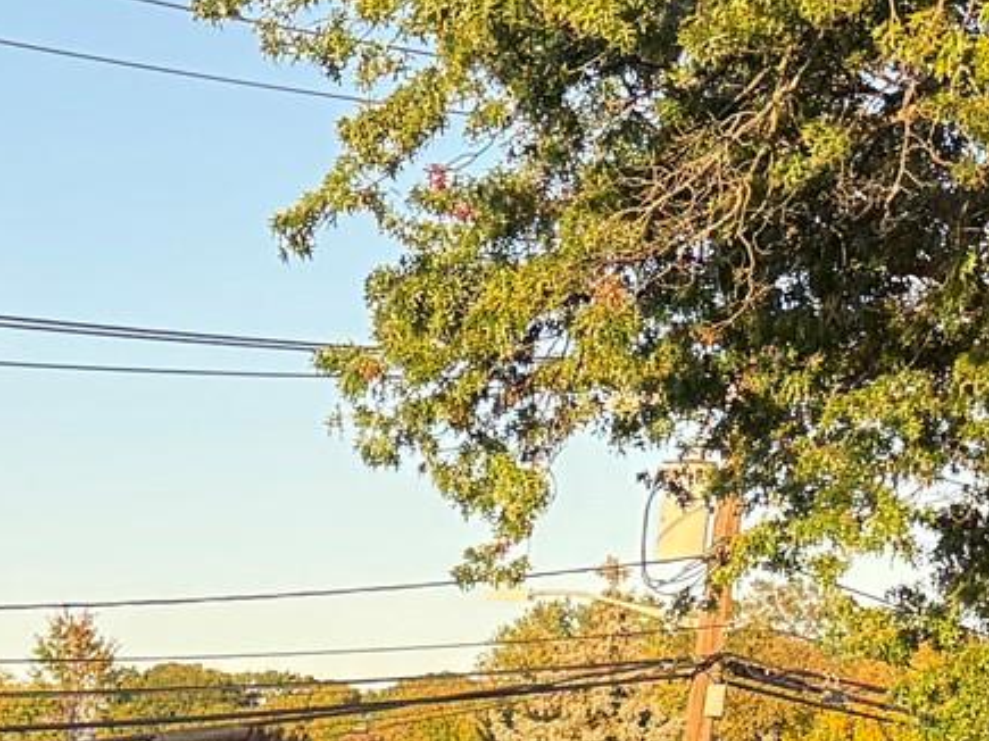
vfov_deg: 11.3
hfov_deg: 16.7
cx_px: -196
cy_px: 1655
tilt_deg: -14.2
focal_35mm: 113
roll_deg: -0.2
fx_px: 3228
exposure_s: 1/654
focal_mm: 6.76
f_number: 1.78
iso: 100
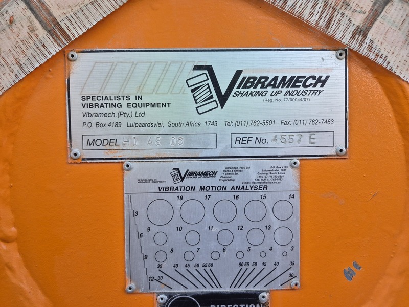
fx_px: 272
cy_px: 154
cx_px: 204
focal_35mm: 23
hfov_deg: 73.9
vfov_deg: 58.9
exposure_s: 1/180
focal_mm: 5.4
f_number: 1.8
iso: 80
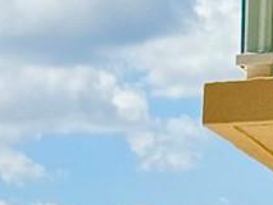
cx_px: -510
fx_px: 2849
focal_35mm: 361
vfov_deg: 4.0
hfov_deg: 5.2
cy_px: 674
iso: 64
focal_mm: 6.86
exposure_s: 1/9009
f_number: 1.78
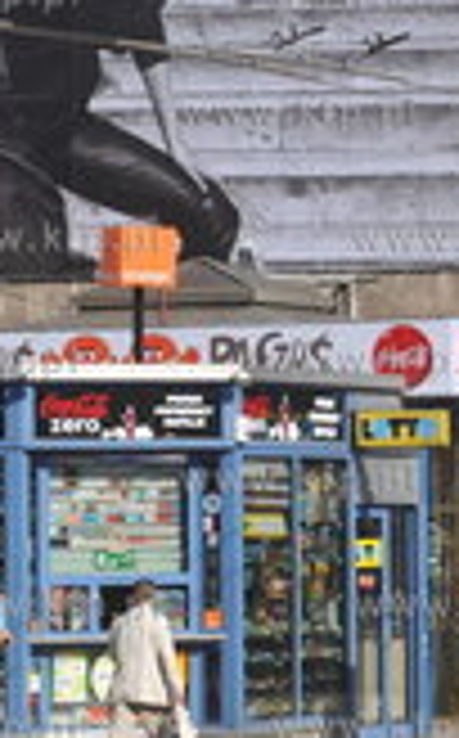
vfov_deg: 7.7
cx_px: 630
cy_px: 297
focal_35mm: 274
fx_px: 5503
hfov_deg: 4.8
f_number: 9
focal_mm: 110
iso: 400
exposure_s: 1/1000
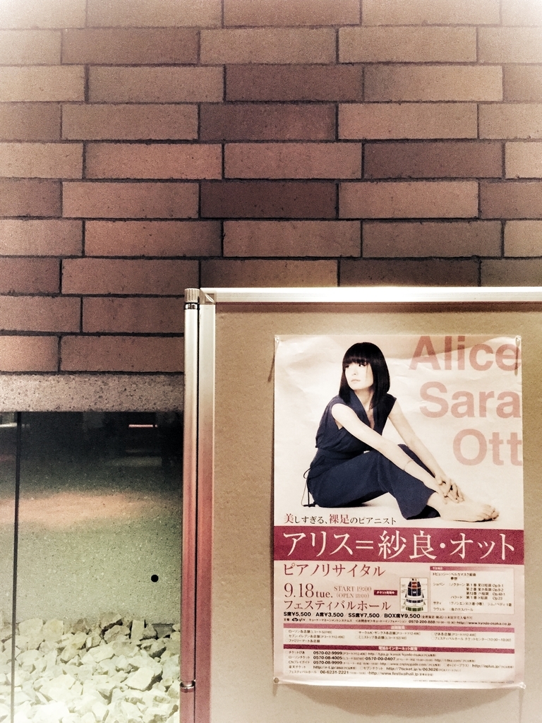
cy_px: 362
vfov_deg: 61.7
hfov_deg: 48.2
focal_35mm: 29
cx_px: 271
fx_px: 605
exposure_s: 1/15
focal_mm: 4.15
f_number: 2.2
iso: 400
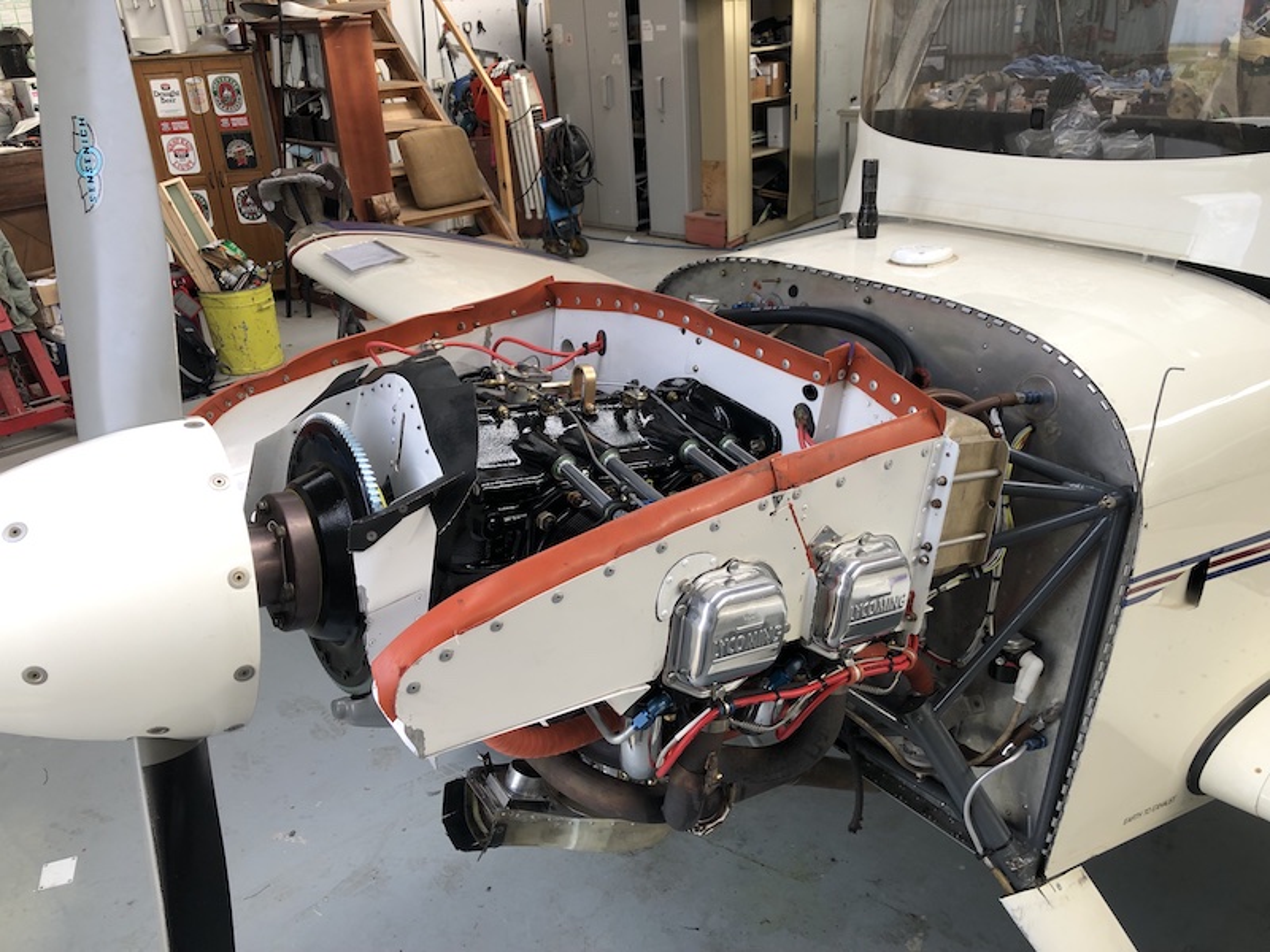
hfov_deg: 63.4
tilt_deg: -24.3
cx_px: 635
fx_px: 1027
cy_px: 476
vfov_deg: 49.7
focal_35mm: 28
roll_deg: +4.2
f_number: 1.8
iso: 25
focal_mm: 4
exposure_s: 1/100
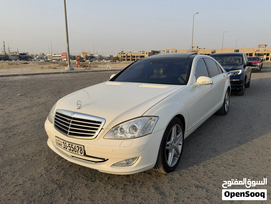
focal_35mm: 24
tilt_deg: -12.2
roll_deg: +0.4
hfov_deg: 71.6
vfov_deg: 56.8
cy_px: 102
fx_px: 188
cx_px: 136
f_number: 1.78
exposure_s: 1/2299
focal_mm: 6.76
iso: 80
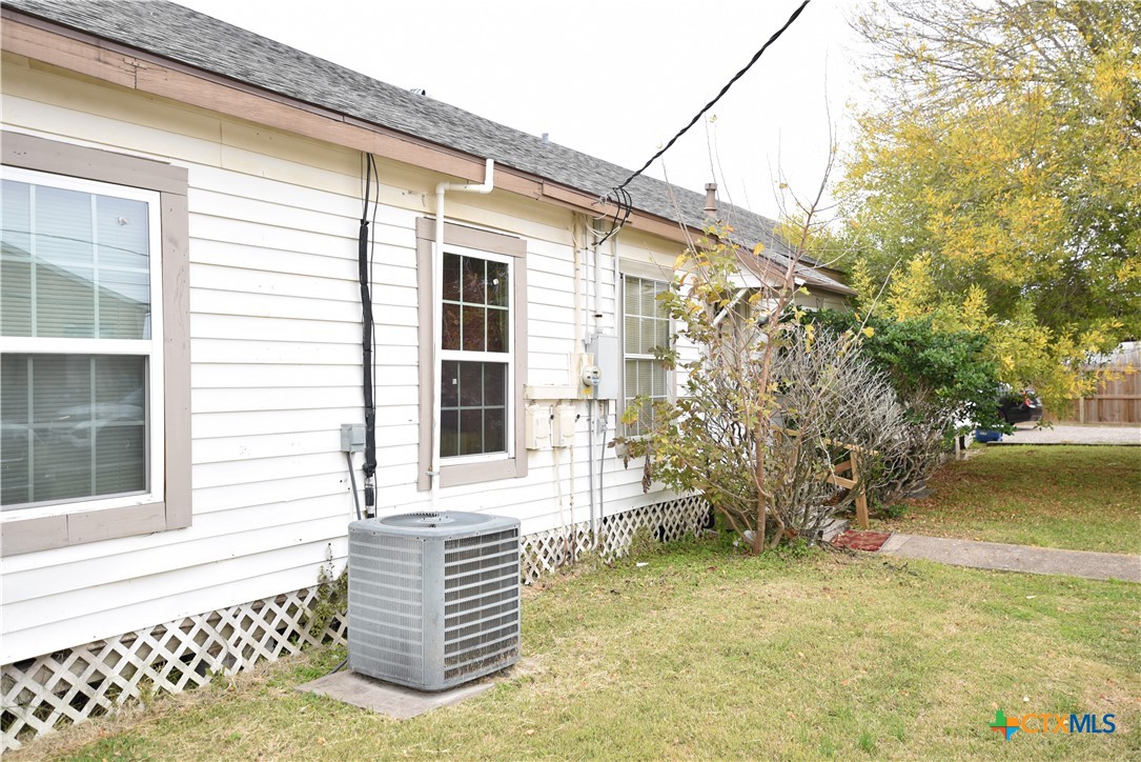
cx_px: 570
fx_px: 951
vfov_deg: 43.6
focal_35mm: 30
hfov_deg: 61.9
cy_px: 381
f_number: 3.3
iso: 140
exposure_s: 1/180
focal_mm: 30
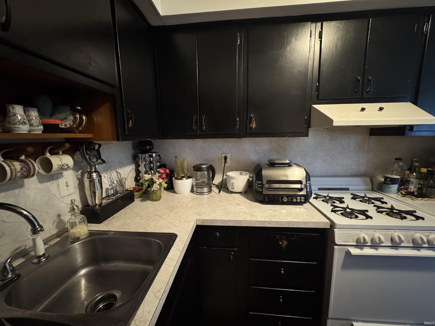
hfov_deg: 102.1
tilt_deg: -9.4
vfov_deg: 85.7
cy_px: 163
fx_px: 176
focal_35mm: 14
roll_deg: +0.1
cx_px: 218
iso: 1250
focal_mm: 2.22
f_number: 2.2
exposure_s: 1/40
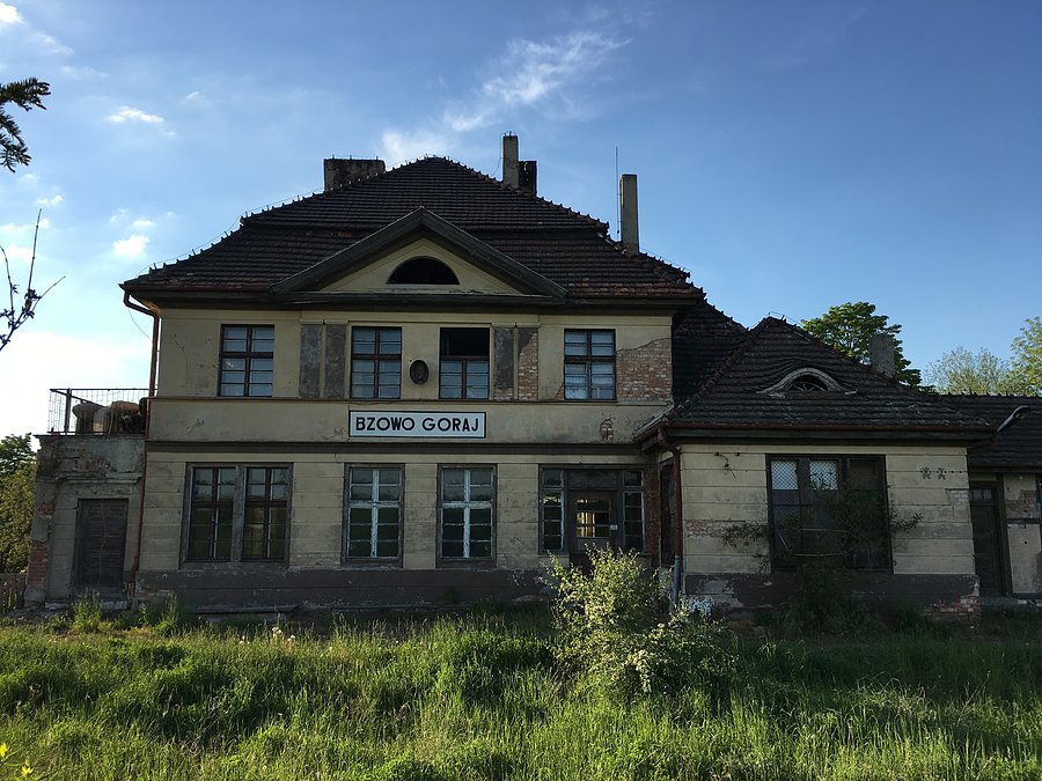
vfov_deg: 48.2
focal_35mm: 29
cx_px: 521
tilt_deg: +8.2
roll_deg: -0.1
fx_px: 873
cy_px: 390
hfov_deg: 61.7
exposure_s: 1/884
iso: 25
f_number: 2.2
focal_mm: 4.15
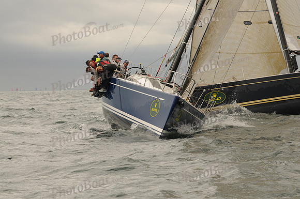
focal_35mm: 147
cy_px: 100
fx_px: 1223
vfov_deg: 9.3
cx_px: 150
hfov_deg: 14.0
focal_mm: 98
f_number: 5.6
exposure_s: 1/640
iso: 200
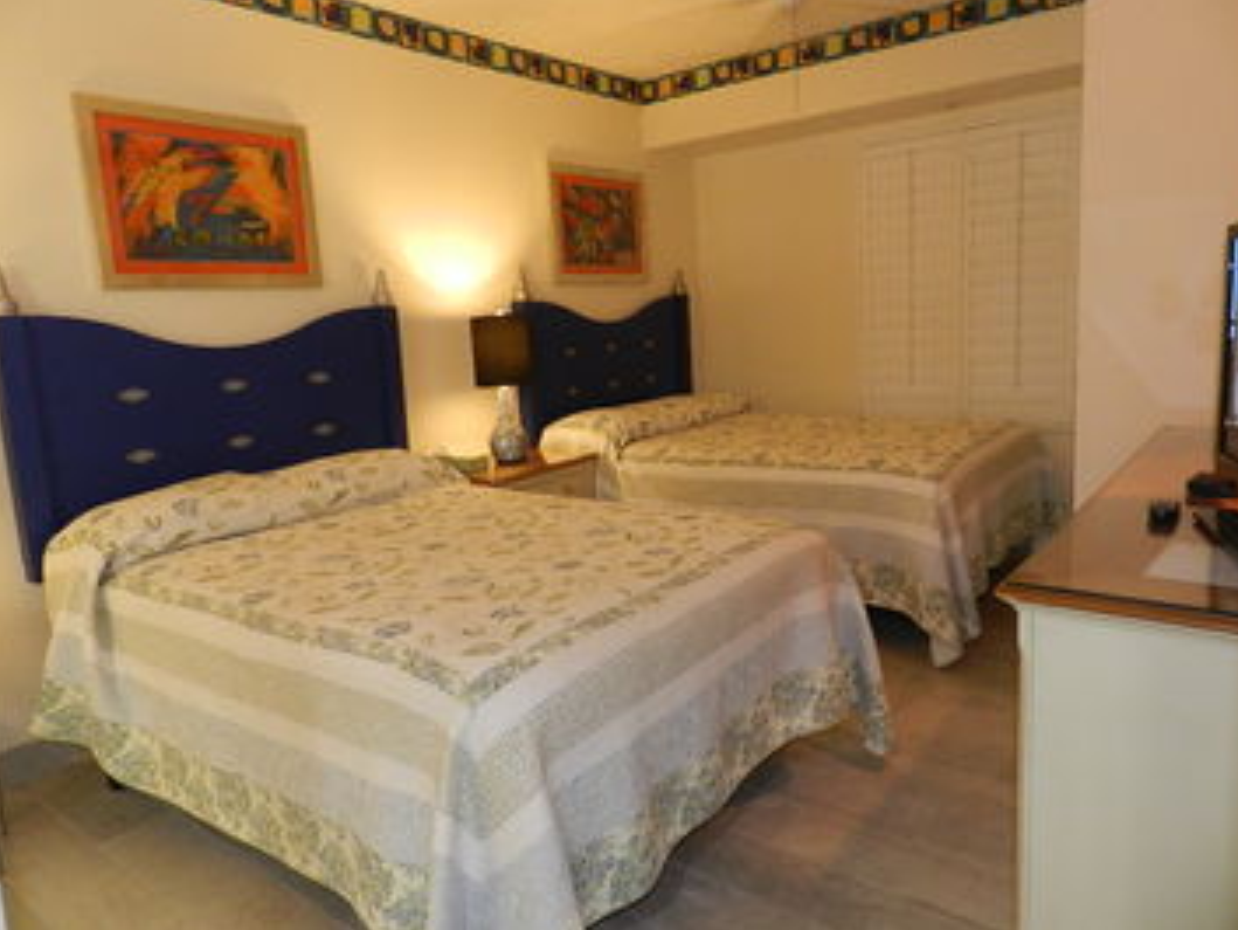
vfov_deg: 56.8
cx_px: 631
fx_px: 859
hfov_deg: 71.6
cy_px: 449
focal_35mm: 24
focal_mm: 4
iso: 400
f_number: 3.4
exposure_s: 1/13
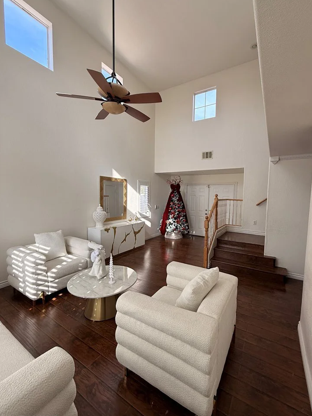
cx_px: 166
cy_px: 211
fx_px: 180
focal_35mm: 15
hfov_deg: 81.6
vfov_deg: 98.2
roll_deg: -2.2
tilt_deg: -3.4
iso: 64
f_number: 2.2
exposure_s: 1/236
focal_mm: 2.22
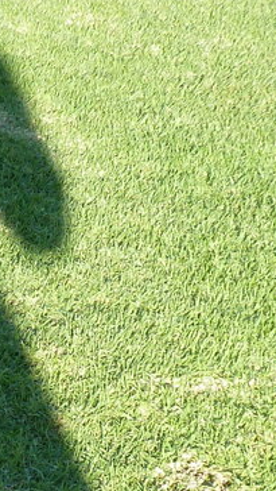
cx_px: 15
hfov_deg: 6.3
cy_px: 538
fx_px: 2509
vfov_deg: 11.0
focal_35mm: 193
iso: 80
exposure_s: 1/125
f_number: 4
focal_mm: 10.3
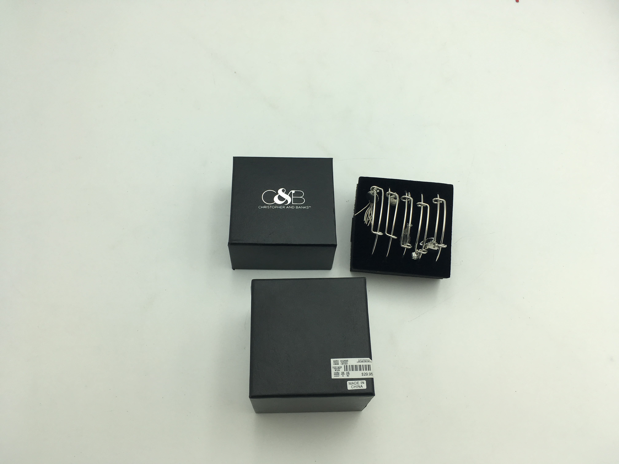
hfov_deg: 61.7
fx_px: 519
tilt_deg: -64.7
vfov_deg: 48.2
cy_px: 232
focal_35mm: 29
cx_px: 310
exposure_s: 1/306
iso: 25
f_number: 2.2
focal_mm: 4.15
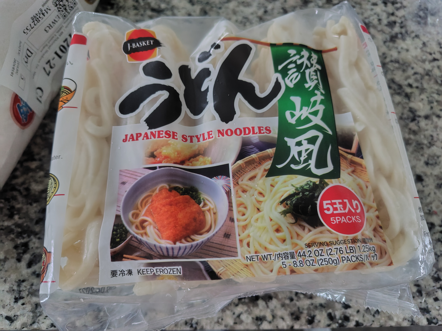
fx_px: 294
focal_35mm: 23
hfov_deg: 73.9
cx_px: 221
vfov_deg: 58.9
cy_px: 166
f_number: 1.9
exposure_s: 1/120
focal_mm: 5.6
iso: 2204
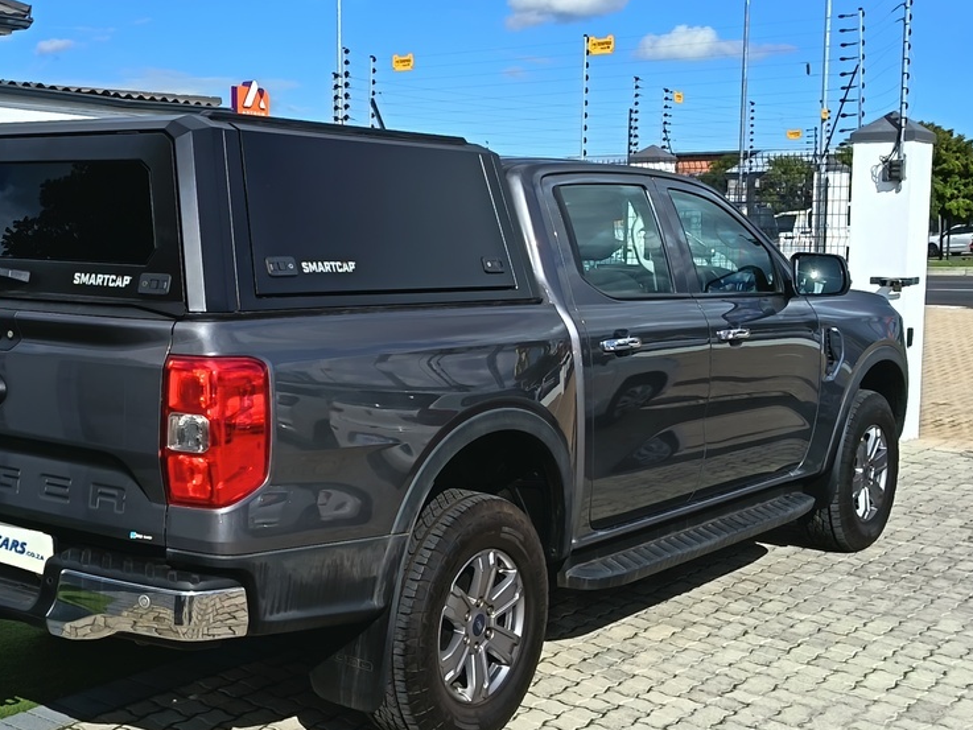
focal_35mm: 50
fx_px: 1406
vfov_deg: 29.1
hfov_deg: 37.9
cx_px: 346
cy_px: 380
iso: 100
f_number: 1.75
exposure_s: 1/1038
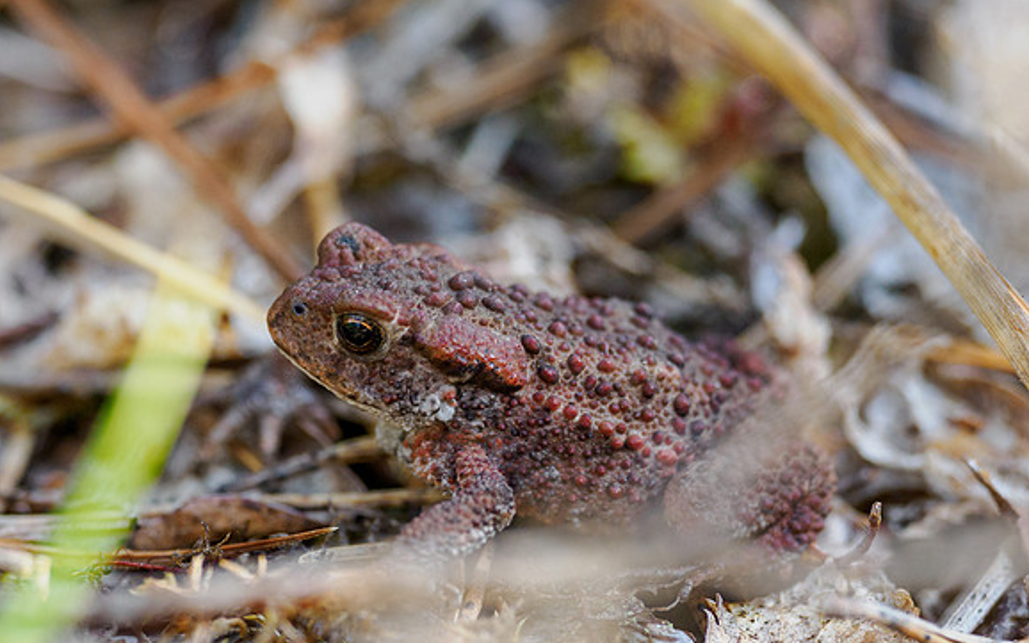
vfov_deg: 1.5
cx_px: 323
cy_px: 338
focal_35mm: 877
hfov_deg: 2.4
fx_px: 24589
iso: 1000
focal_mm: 300
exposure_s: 1/640
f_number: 4
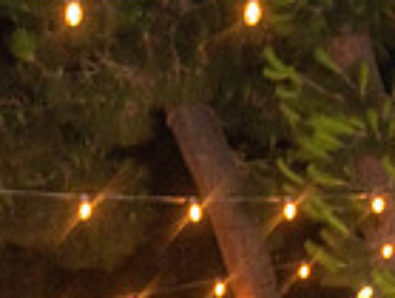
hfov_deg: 18.1
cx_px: 102
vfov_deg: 12.7
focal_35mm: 108
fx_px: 1236
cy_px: 512
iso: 1250
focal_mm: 27
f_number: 2.8
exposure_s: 1/125
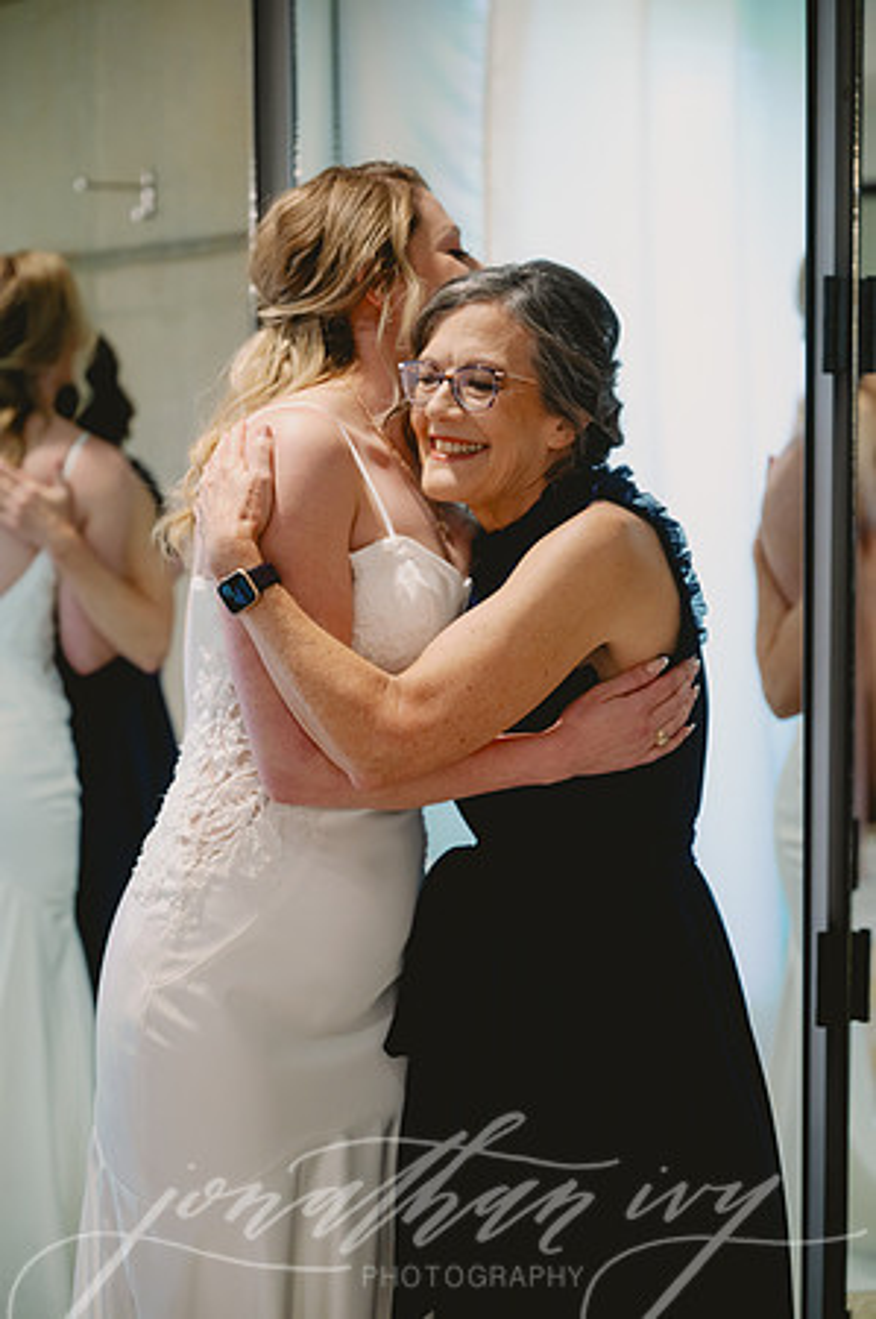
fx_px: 2561
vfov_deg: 28.9
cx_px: 438
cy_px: 660
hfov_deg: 19.4
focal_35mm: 70
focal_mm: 70
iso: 800
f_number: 2.8
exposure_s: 1/200
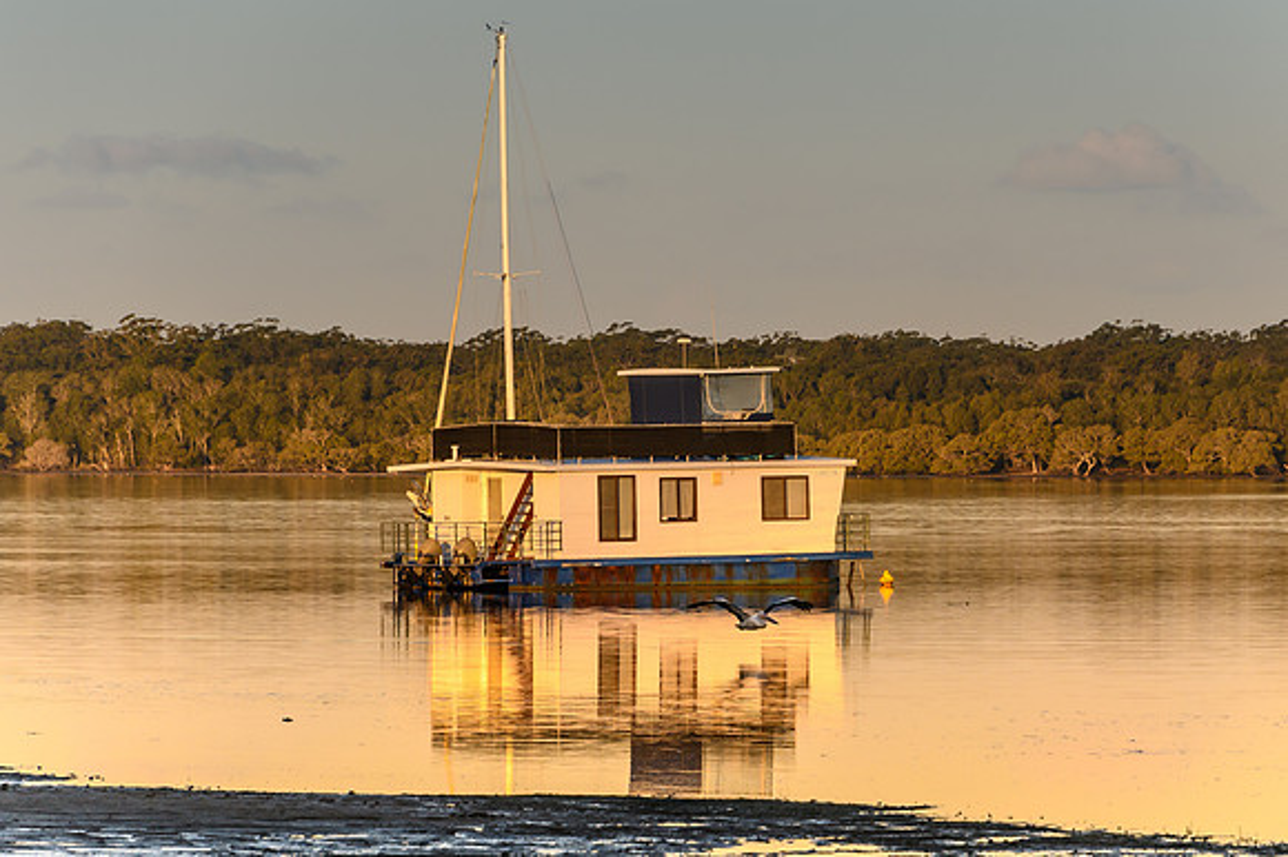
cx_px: 727
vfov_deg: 4.1
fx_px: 12111
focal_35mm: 339
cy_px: 416
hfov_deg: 6.1
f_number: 8
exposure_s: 1/320
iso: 125
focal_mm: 200
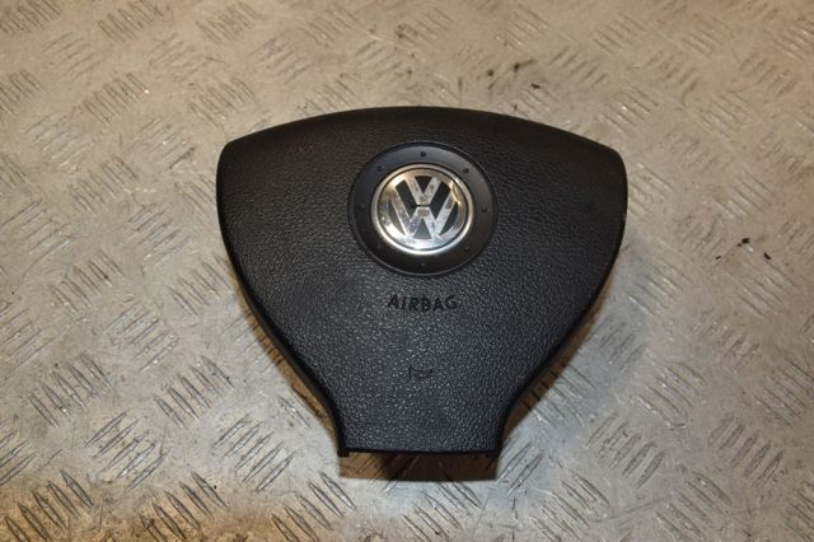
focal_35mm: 38
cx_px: 407
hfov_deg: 51.3
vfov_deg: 35.5
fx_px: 847
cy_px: 271
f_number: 10
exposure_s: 1/200
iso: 800
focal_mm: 25
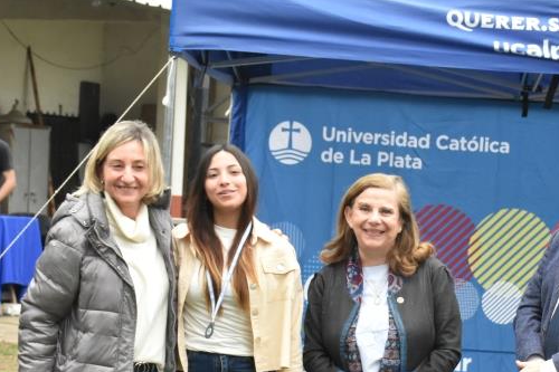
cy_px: 344
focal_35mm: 123
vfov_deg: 11.1
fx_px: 1909
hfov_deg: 16.5
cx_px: 456
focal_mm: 40
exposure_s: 1/250
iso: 2000
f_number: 8
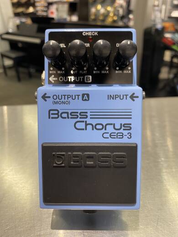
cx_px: 89
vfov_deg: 69.4
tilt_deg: -29.9
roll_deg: +1.1
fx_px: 171
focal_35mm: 25
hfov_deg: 54.9
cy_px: 118
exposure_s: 1/60
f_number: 1.8
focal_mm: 4.25
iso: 80
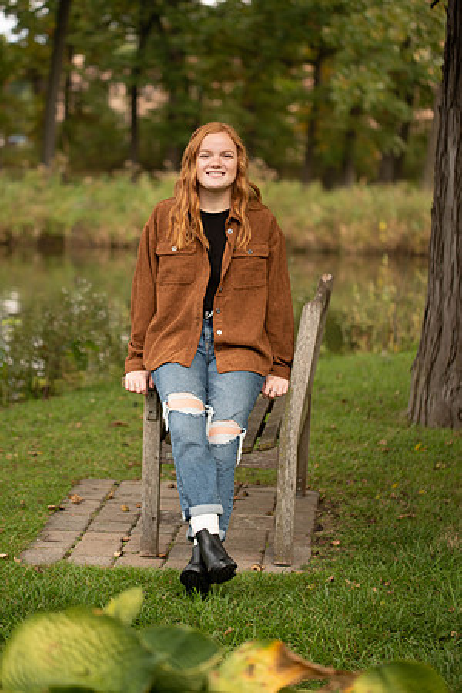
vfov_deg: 22.6
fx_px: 1732
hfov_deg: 15.2
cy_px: 346
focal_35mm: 90
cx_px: 231
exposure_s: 1/200
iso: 125
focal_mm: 90
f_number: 3
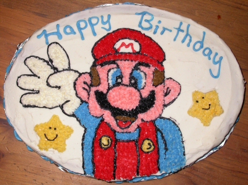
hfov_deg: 24.4
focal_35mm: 80
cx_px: 124
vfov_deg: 18.4
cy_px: 92
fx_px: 572
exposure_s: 1/60.3
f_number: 3.5
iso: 100
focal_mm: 16.6
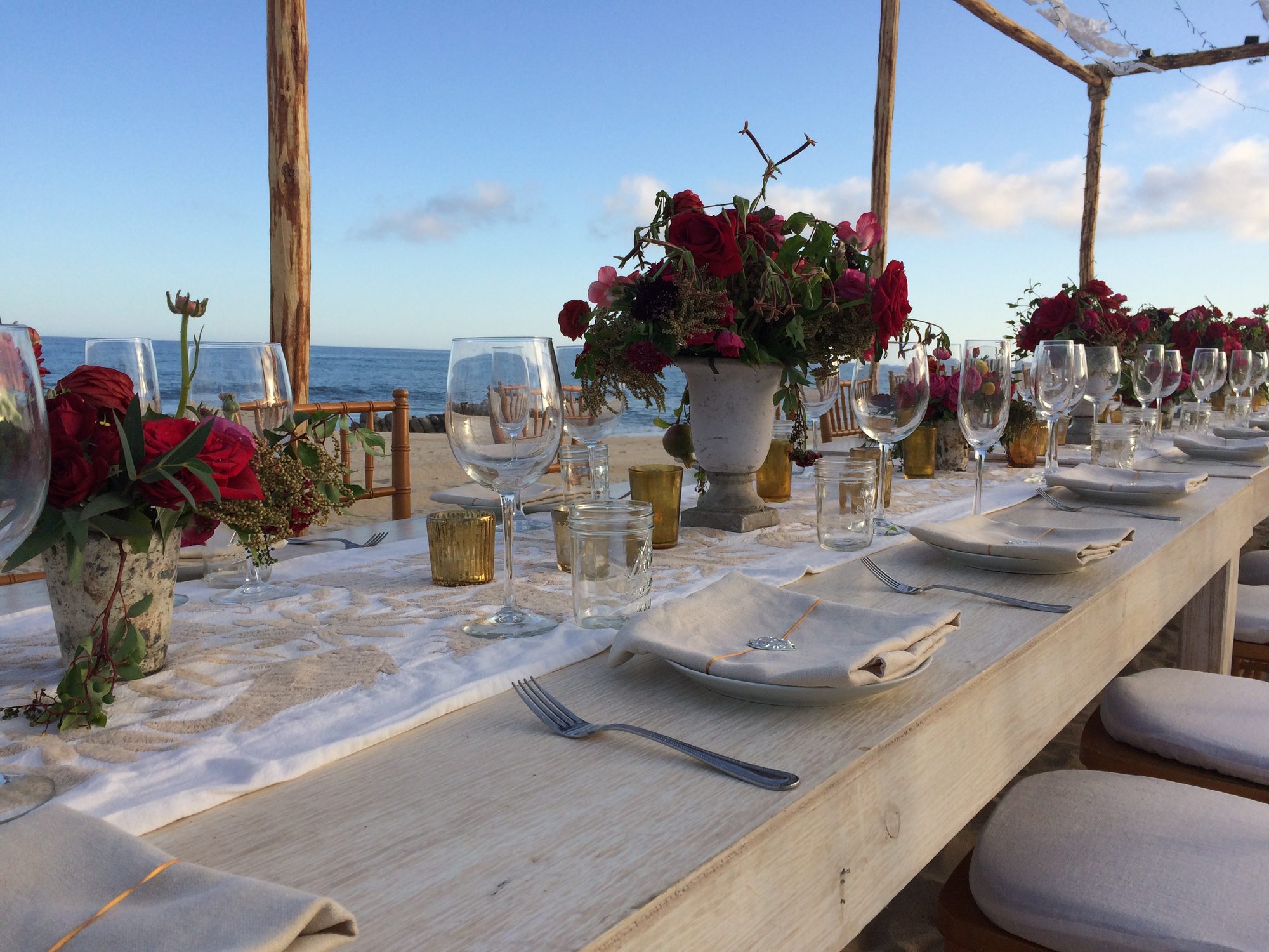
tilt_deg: -7.6
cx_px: 634
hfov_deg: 61.7
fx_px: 1063
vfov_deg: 48.2
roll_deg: -2.0
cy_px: 476
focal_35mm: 29
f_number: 2.2
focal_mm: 4.15
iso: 32
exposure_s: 1/1172
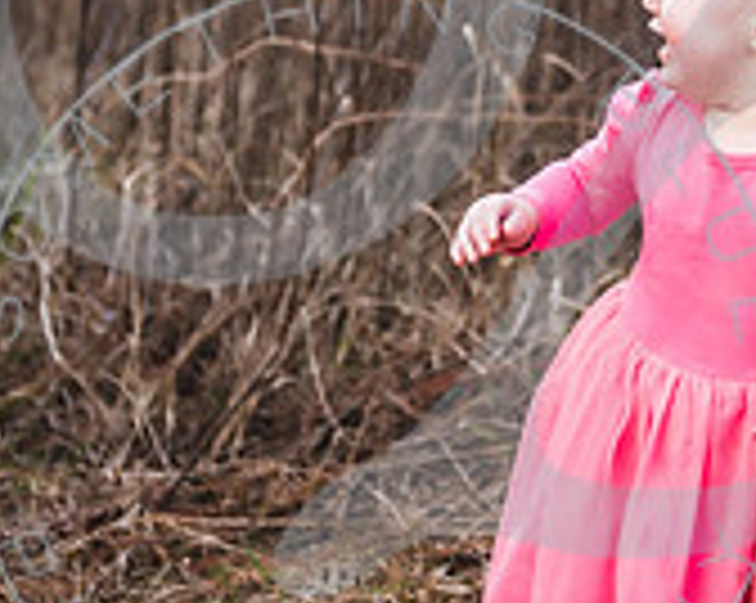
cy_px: 50
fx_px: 2816
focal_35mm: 126
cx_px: 580
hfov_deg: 15.2
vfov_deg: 12.1
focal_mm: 50
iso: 100
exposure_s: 1/125
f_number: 2.8
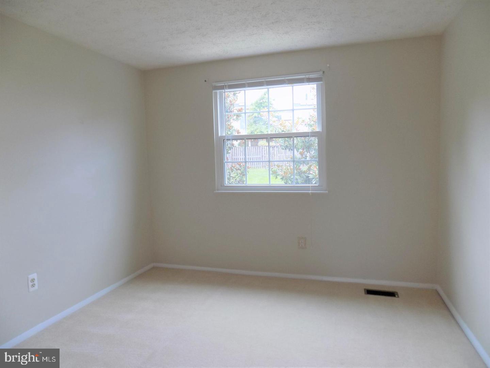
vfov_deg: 58.9
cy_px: 184
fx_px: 326
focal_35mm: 23
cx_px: 245
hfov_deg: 73.9
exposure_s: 1/40
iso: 80
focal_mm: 4
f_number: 3.1
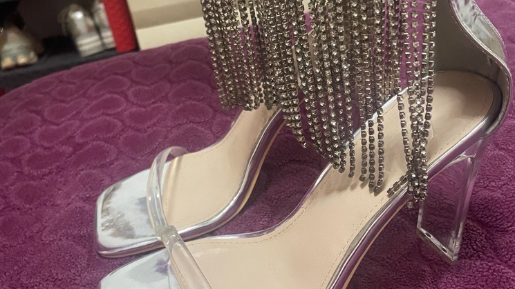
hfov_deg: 52.8
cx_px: 256
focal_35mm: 38
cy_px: 136
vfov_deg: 31.2
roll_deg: +11.4
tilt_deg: -27.1
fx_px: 519
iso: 500
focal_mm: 4.2
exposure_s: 1/50
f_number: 1.6
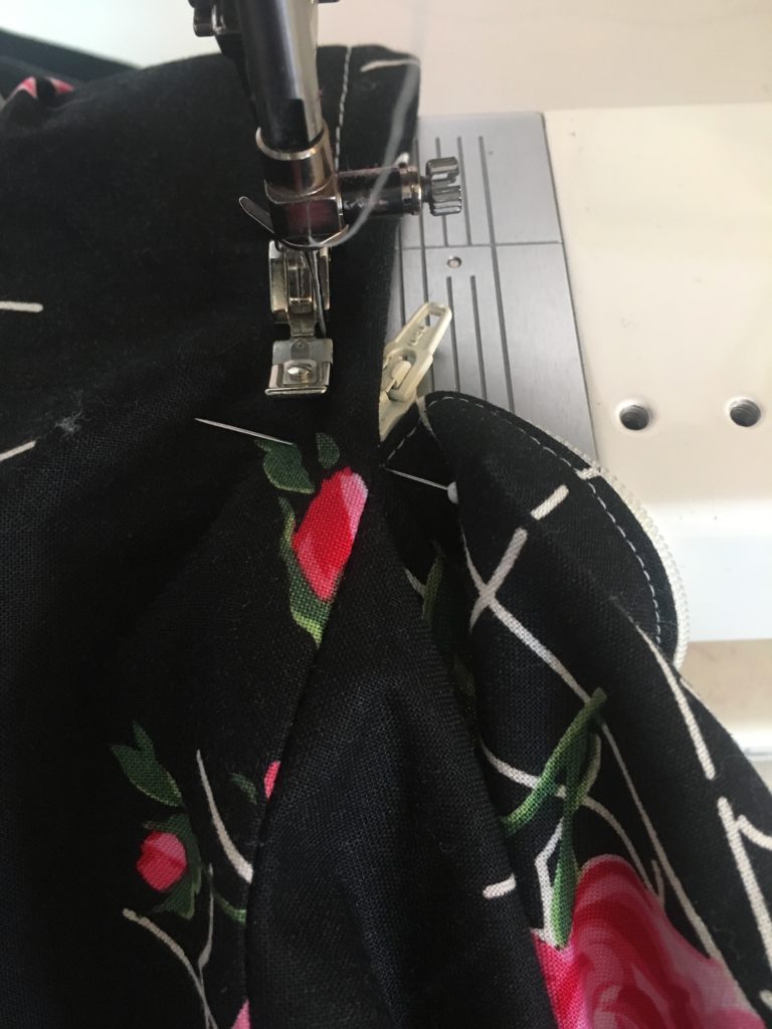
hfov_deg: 48.2
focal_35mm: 29
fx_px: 862
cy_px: 514
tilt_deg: -62.5
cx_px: 386
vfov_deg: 61.7
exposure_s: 1/20
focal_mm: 4.15
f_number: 2.2
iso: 200
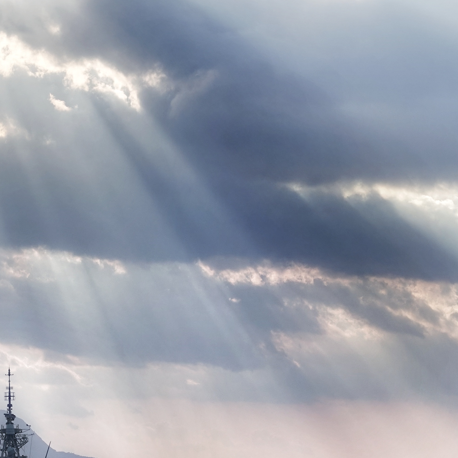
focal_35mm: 161
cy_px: 355
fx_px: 2410
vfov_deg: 10.8
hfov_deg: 10.7
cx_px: -75
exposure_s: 1/1000
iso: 100
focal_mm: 24.79
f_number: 4.5
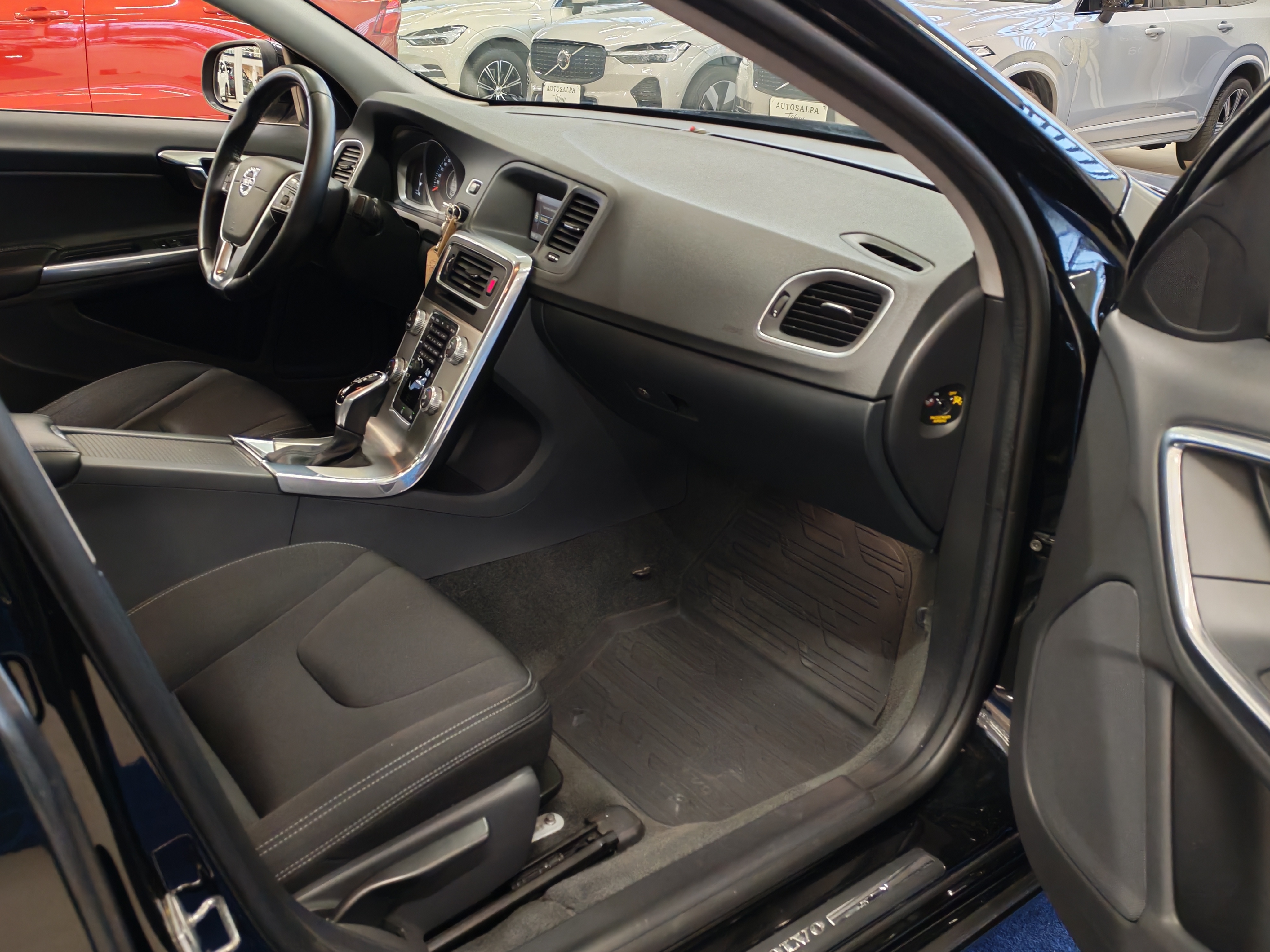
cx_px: 635
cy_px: 476
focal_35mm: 32
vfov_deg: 44.2
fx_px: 1174
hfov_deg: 56.8
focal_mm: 6.12
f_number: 1.9
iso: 1337
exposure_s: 1/50
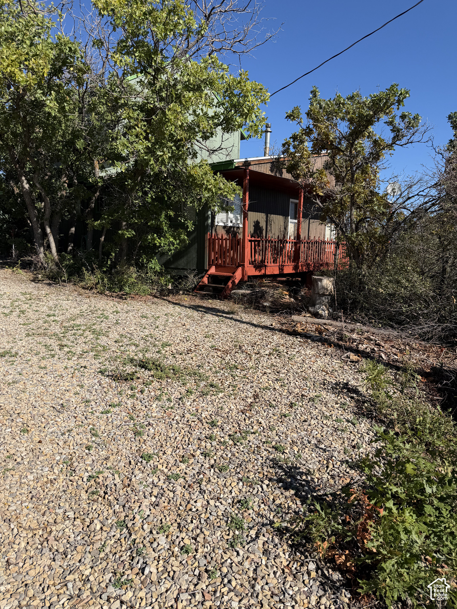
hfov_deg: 56.8
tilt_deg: -8.2
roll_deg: -0.7
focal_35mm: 24
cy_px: 304
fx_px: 422
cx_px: 228
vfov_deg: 71.6
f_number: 1.78
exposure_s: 1/4673
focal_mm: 6.76
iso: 80
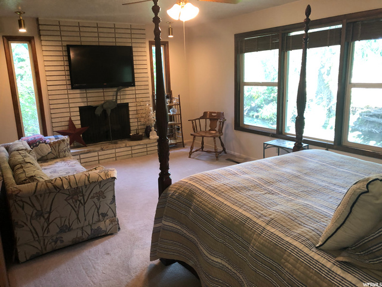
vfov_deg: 49.7
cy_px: 144
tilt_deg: -11.3
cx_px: 191
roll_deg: +1.6
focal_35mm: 28
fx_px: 309
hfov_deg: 63.4
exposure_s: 1/15
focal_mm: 3.99
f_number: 1.8
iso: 50
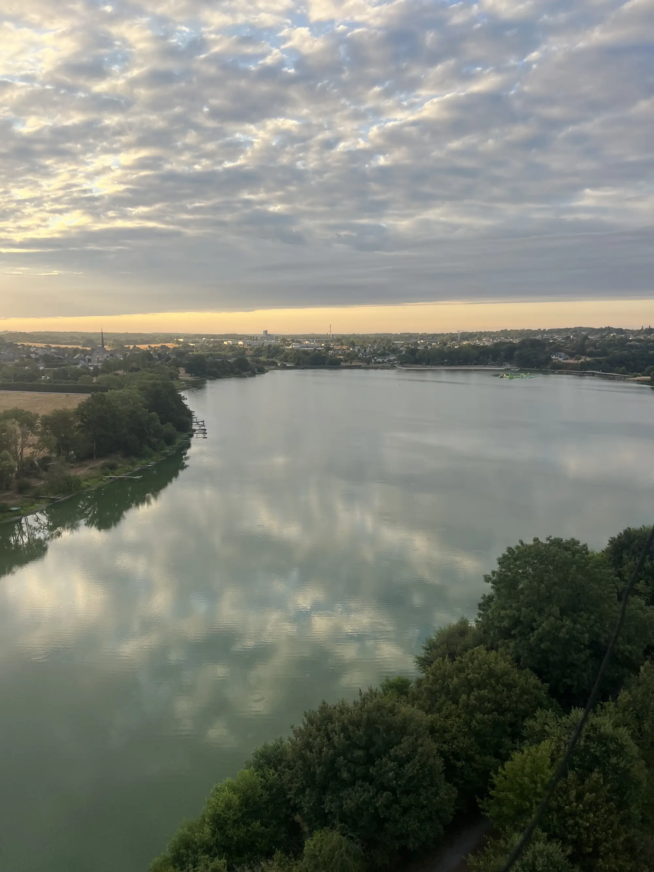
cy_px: 436
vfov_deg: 67.3
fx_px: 655
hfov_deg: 53.1
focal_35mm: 26
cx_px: 327
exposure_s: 1/1048
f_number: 1.5
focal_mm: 5.7
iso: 50
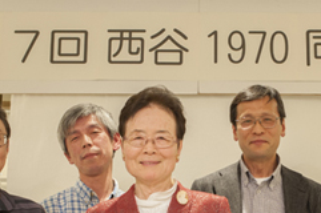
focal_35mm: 93
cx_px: 249
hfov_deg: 21.7
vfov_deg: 14.5
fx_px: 828
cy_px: 197
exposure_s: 1/100
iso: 1100
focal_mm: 35
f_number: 5.6
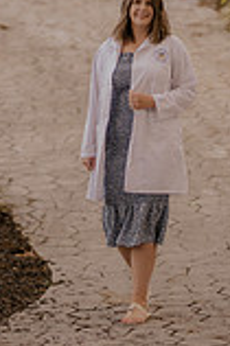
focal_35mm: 242
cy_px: 92
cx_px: 129
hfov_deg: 5.7
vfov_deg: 8.5
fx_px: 2324
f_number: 1.8
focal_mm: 85
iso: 200
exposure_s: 1/250
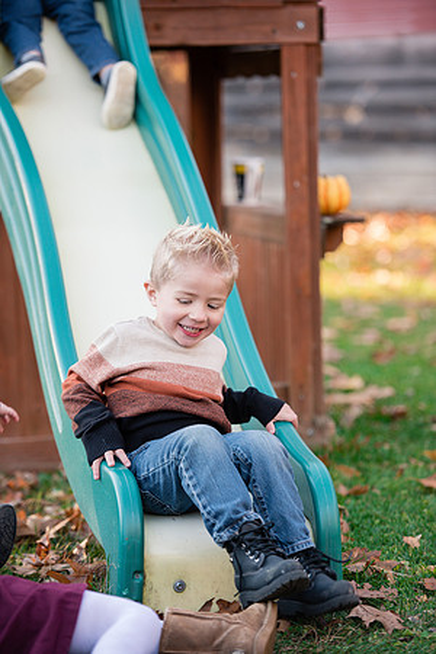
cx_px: 218
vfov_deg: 15.2
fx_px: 2452
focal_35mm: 135
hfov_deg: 10.2
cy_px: 327
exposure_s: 1/320
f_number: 3.2
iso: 500
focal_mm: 135
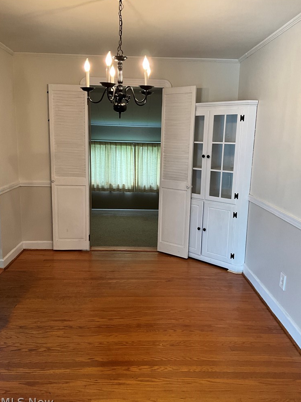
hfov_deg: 46.8
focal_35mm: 30
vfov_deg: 60.0
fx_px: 348
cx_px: 153
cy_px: 204
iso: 100
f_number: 1.8
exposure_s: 1/60
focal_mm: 3
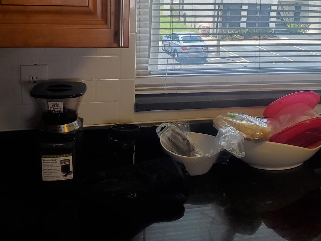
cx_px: 165
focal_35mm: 42
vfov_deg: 33.9
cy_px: 69
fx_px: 390
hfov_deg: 44.8
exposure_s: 1/60
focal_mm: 4.3
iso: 80
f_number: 2.4
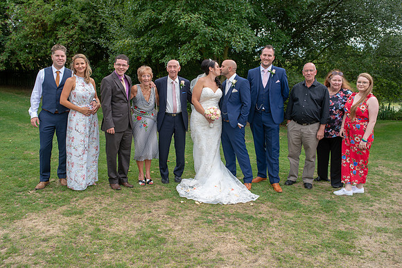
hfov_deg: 54.5
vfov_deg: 37.8
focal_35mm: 35
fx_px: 391
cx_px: 201
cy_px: 134
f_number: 4.5
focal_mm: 35
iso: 100
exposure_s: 1/160
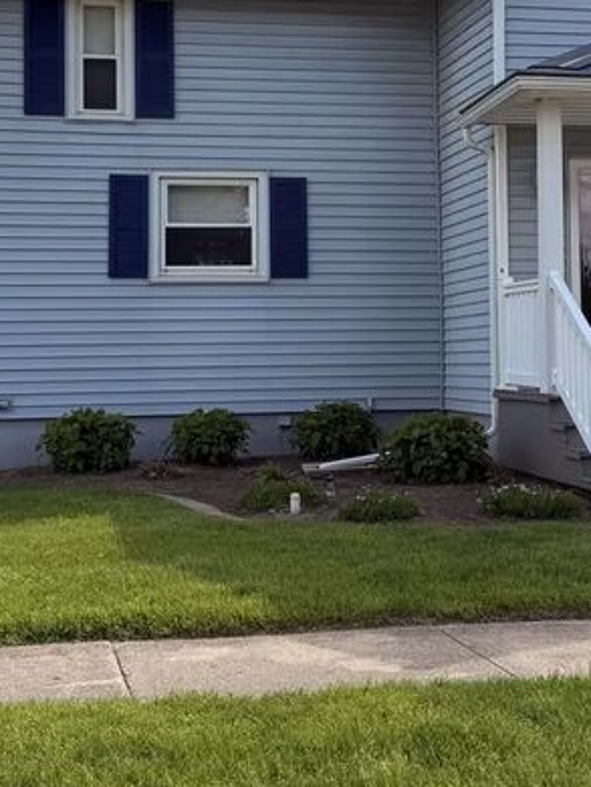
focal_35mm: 63
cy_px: 242
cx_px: 315
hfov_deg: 23.3
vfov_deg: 30.4
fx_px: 1433
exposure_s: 1/4975
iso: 100
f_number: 1.78
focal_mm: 6.76
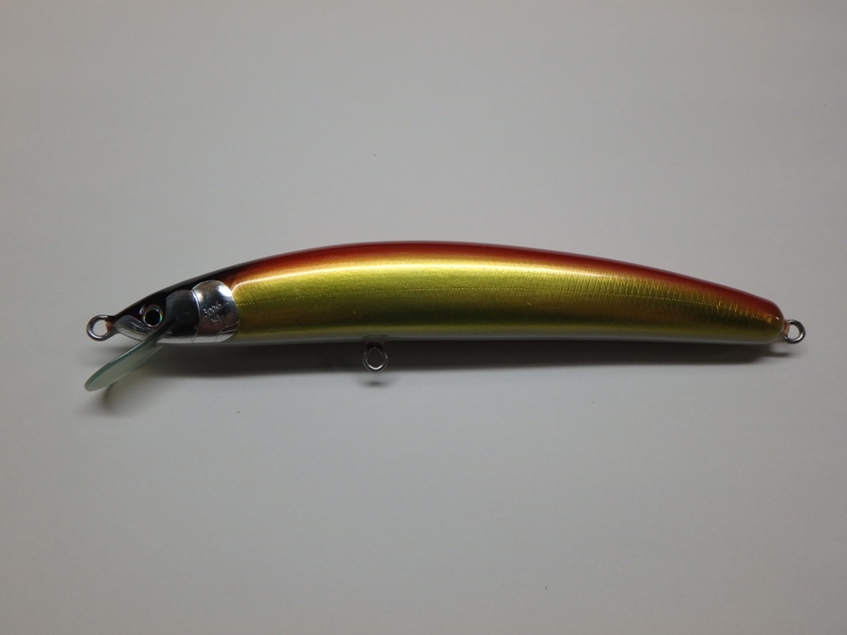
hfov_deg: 61.7
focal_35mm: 29
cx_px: 424
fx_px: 710
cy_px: 318
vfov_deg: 48.2
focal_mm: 5.2
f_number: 4.6
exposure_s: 1/80
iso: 125
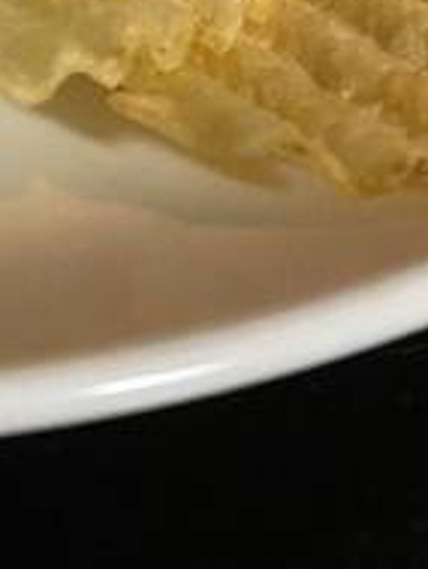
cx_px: -139
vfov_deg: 16.8
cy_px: -387
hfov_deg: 14.0
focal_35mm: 101
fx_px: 1663
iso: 500
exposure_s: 1/60
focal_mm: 4.25
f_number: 1.8
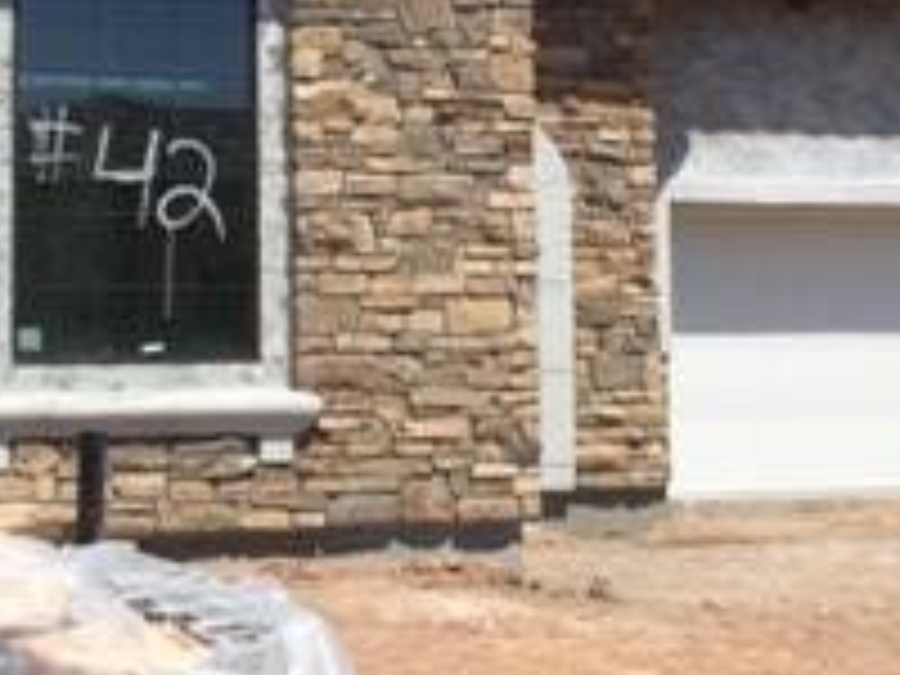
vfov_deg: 15.8
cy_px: 207
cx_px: 360
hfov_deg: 21.1
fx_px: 2418
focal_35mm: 93
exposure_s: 1/2475
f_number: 2.2
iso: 32
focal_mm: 4.15
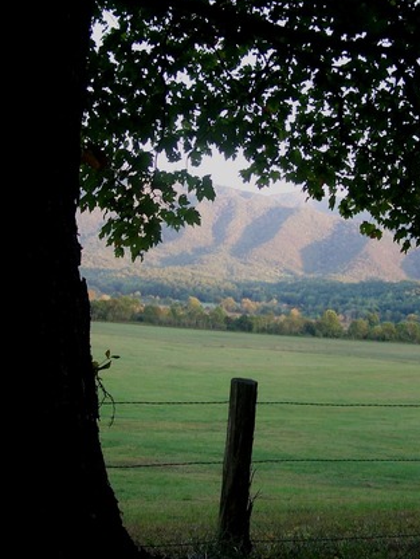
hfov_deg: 26.1
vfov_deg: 34.3
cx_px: 240
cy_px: 242
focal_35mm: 56
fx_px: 905
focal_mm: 6.3
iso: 80
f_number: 2.8
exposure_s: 1/30
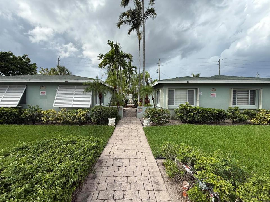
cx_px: 135
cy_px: 101
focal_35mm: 14
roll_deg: +0.0
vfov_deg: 85.7
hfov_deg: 102.1
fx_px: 109
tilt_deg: -0.7
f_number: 2.2
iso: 50
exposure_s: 1/1050
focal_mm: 2.22
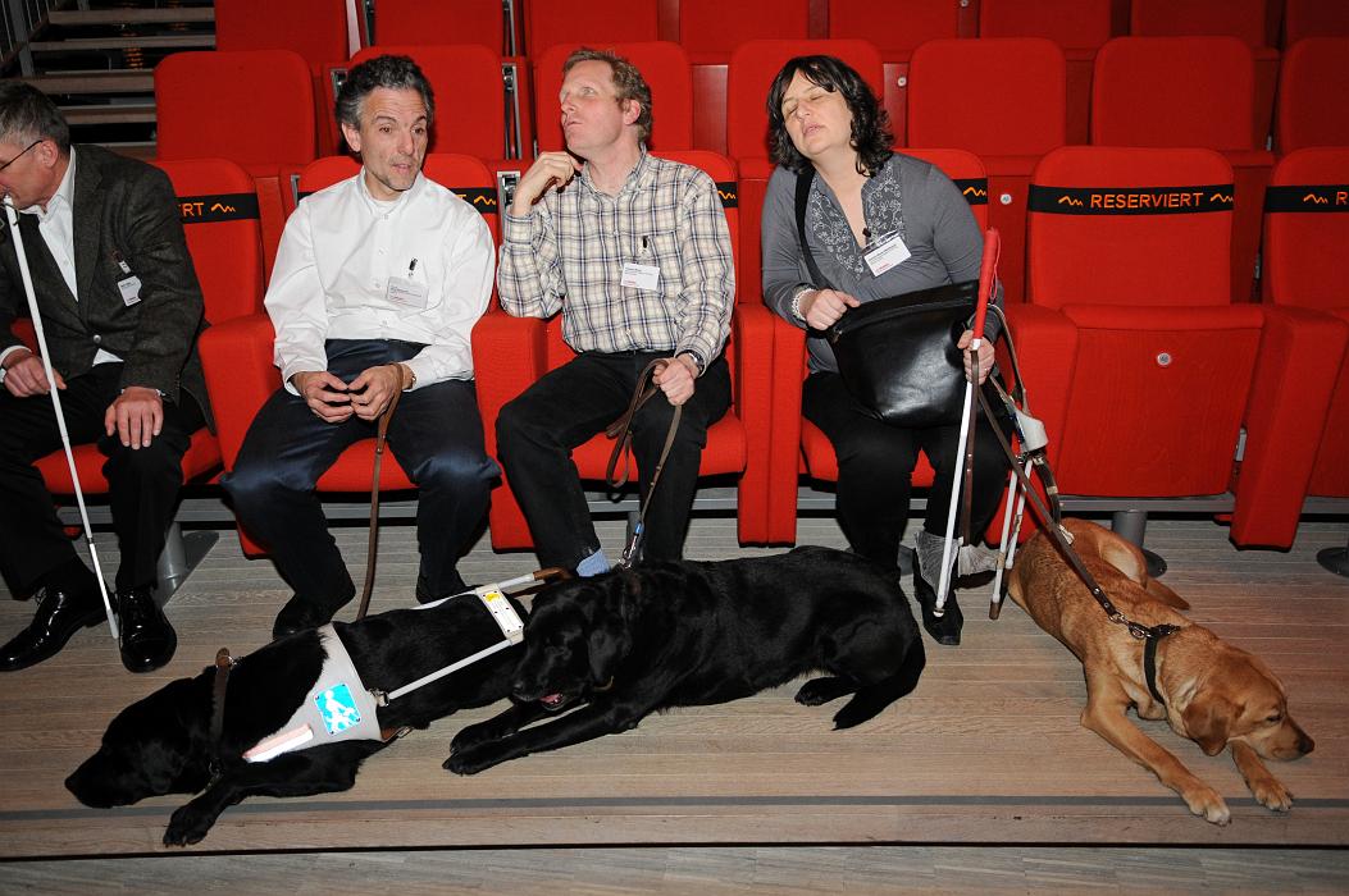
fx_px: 1067
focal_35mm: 28
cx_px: 674
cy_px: 448
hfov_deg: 64.6
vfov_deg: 45.6
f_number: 2.8
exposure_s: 1/125
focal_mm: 19
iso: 400
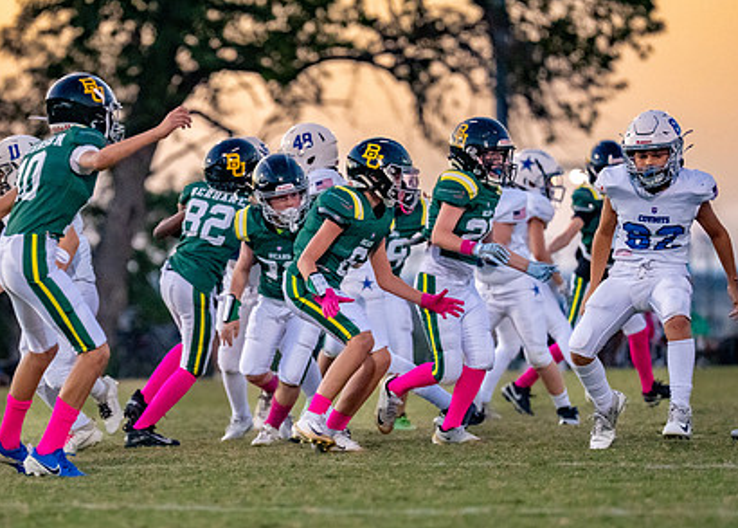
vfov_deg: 4.0
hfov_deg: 5.6
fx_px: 7505
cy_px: 293
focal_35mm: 358
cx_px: 220
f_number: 2.8
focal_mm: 200
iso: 4000
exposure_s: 1/1600
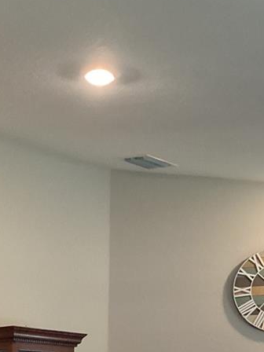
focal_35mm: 83
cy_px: 422
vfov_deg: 21.8
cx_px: -32
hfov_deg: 17.2
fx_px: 844
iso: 320
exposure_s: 1/60
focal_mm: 3.3
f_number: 2.4
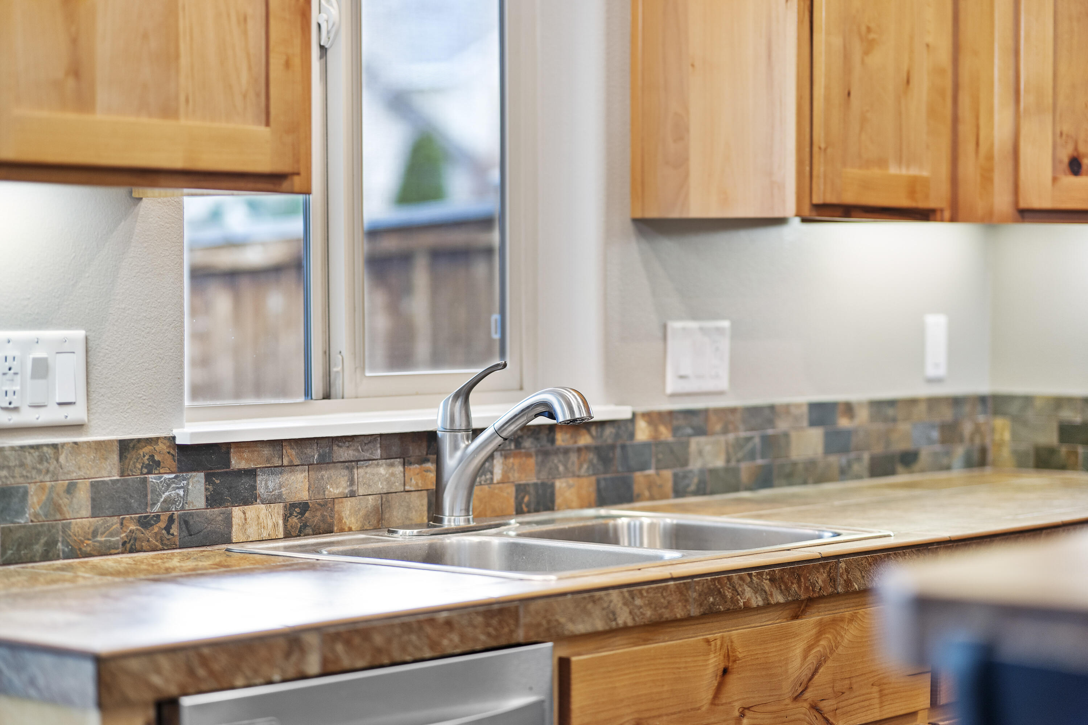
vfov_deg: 16.1
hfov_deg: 23.9
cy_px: 362
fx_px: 2569
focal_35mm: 85
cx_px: 544
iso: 400
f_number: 1.8
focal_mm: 85
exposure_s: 1/20
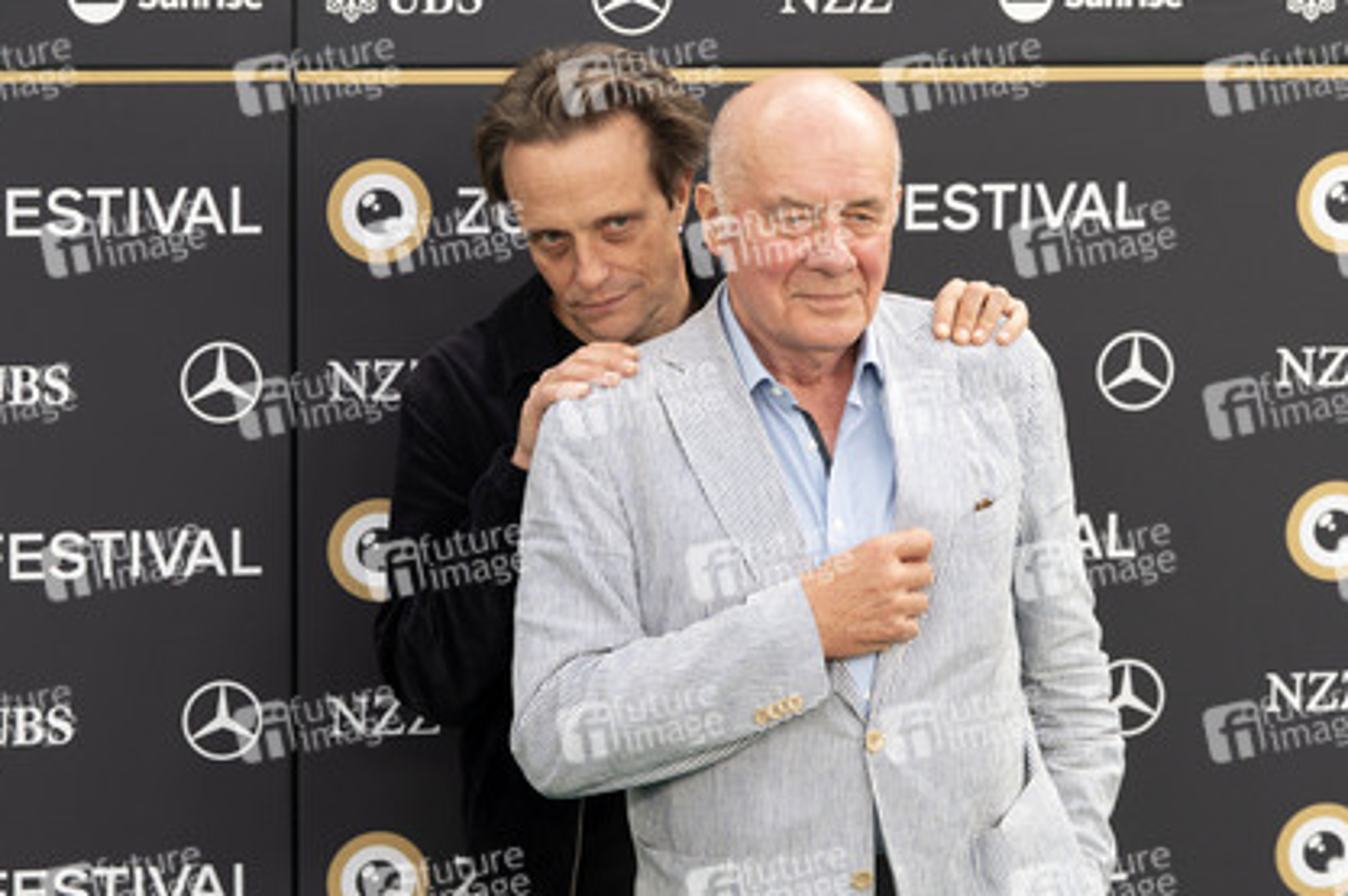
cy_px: 468
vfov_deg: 11.7
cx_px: 662
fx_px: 4376
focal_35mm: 117
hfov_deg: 17.5
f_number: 4.5
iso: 400
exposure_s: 1/200
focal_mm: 105
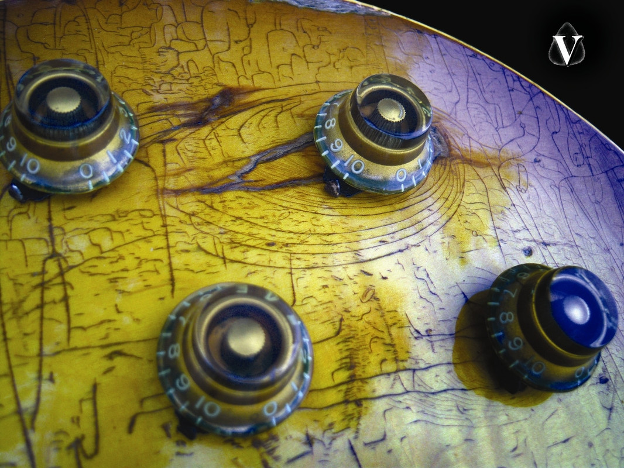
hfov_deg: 51.3
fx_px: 649
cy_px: 234
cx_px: 312
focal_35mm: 36
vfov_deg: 39.7
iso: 80
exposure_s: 1/400
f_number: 2.8
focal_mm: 7.5
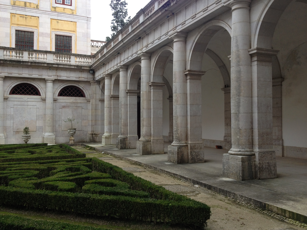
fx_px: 310
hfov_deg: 52.6
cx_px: 154
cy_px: 115
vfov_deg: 40.7
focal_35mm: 35
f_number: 2.4
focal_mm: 4.28
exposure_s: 1/24
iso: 64
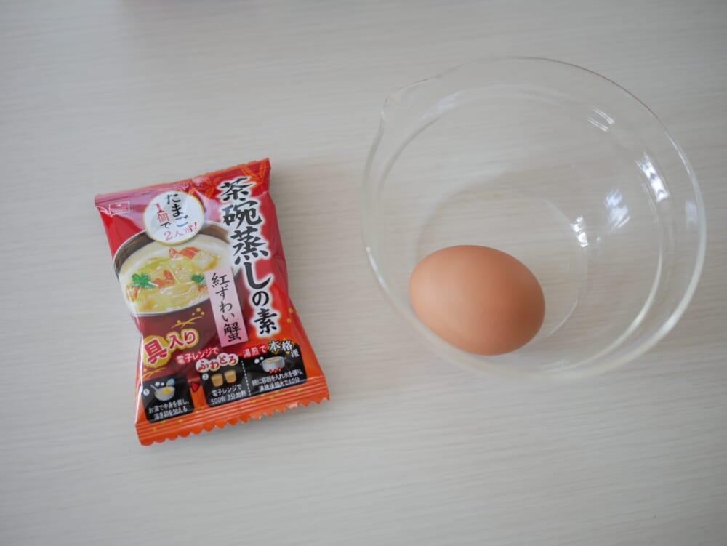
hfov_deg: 46.8
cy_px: 273
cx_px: 364
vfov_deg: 36.0
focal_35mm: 40
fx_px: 840
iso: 200
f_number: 2
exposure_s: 1/125
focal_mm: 20
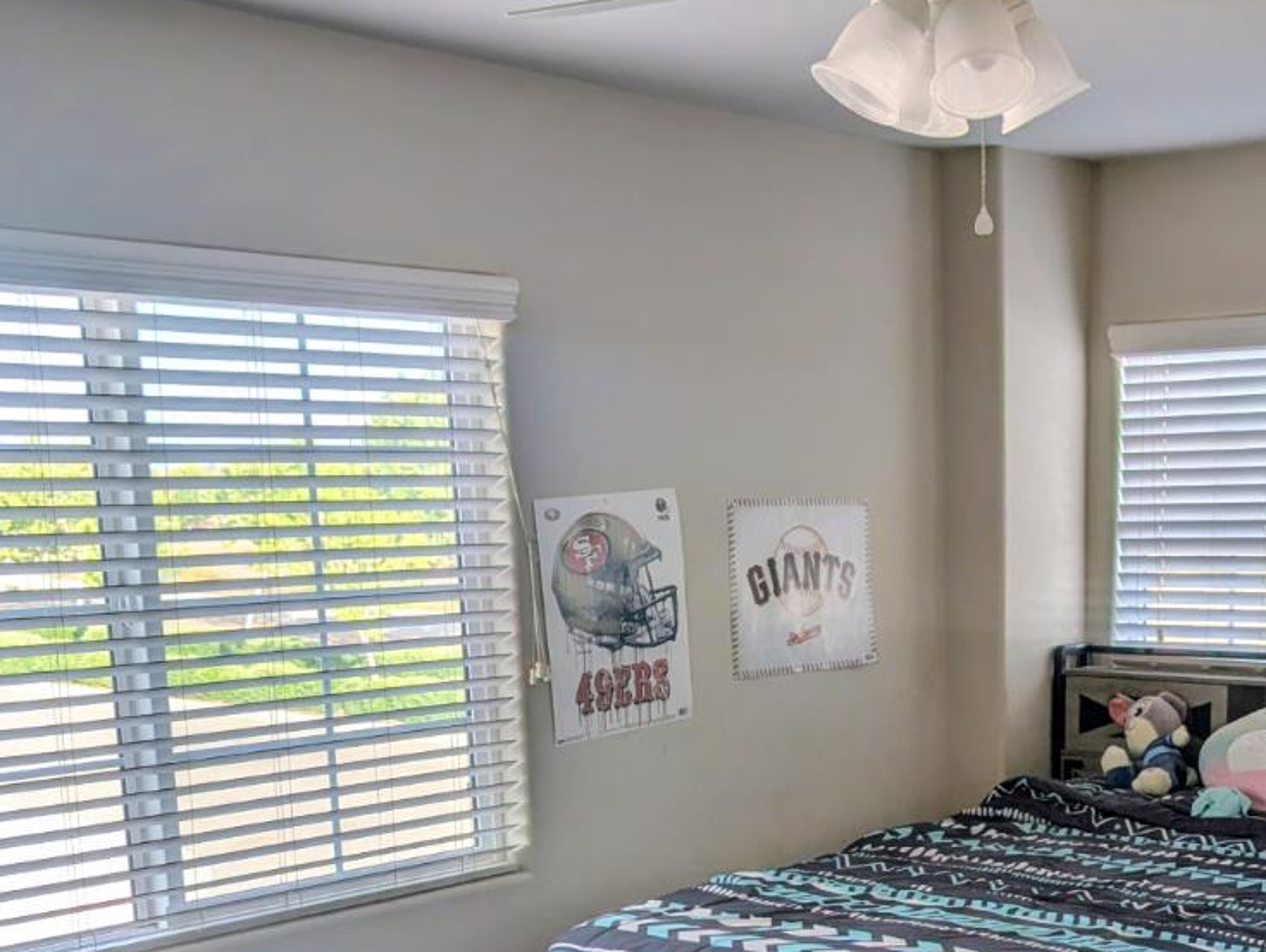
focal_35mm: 49
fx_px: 1794
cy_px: 819
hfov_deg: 38.3
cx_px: 865
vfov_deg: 28.8
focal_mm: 6.9
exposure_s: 1/85
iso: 18
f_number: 1.68
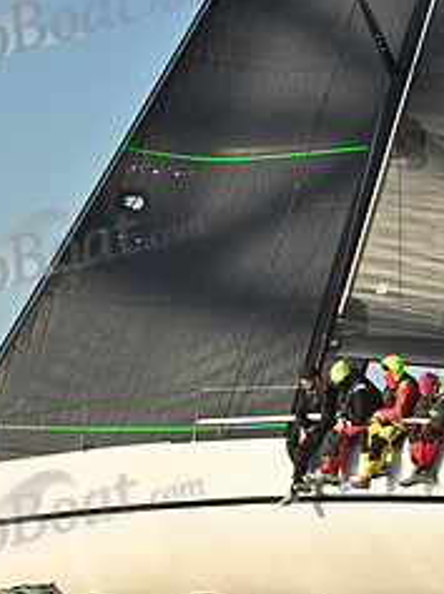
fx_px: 2829
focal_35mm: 165
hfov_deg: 9.0
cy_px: 357
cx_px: 336
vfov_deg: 12.0
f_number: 13
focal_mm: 70
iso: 800
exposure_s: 1/1000
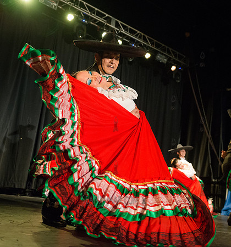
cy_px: 124
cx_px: 124
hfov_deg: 39.7
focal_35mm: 41
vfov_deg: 42.4
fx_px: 319
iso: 4000
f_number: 2.8
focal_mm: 31
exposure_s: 1/500
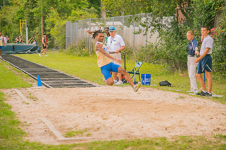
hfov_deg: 18.9
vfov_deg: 12.7
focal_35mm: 108
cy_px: 71
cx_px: 116
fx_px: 678
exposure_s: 1/200
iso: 200
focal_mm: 98
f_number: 4
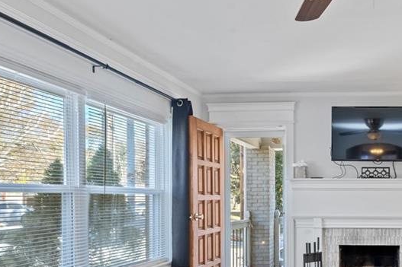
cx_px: 355
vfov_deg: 37.3
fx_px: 391
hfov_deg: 49.1
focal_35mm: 35
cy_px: 183
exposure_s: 1/8
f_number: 9
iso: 640
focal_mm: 18
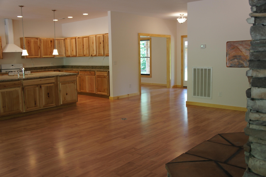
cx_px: 133
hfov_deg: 57.3
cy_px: 88
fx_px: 244
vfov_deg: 39.9
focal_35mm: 33
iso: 250
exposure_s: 1/40
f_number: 4
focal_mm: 22
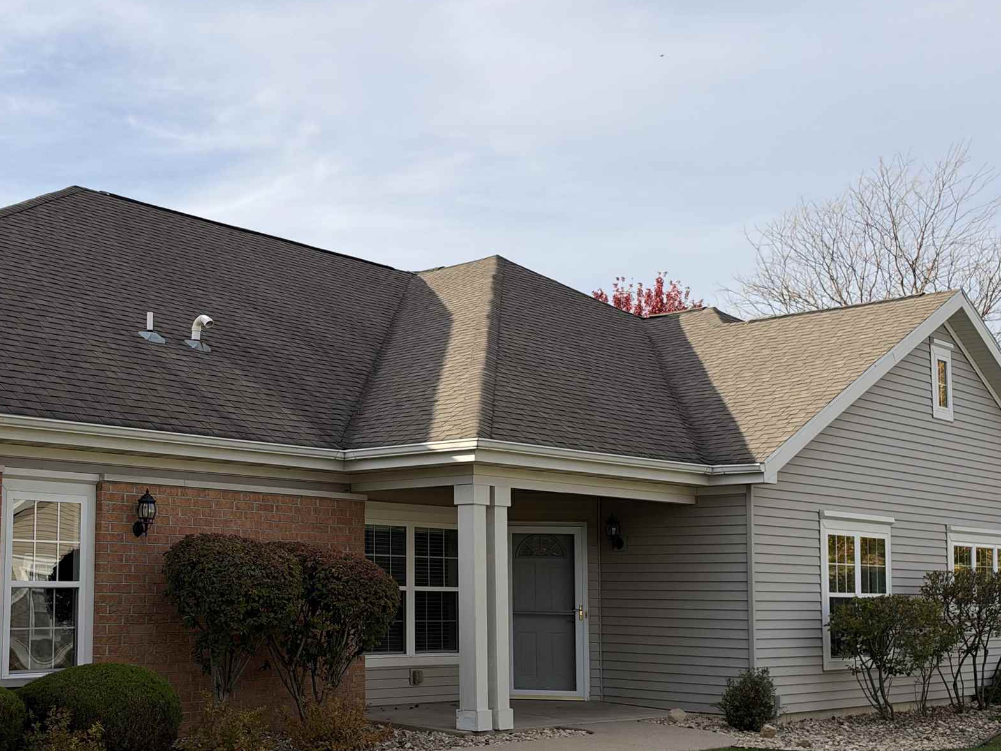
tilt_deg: +5.2
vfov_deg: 30.7
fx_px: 1359
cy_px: 482
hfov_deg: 39.3
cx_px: 250
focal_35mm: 47
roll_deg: -0.3
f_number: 1.8
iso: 64
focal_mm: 6.93
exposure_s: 1/3378
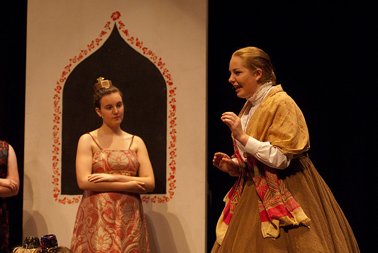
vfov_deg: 10.7
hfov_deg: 15.9
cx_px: 189
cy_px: 126
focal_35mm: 129
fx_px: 1356
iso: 1000
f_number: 2.8
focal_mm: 86
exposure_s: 1/160
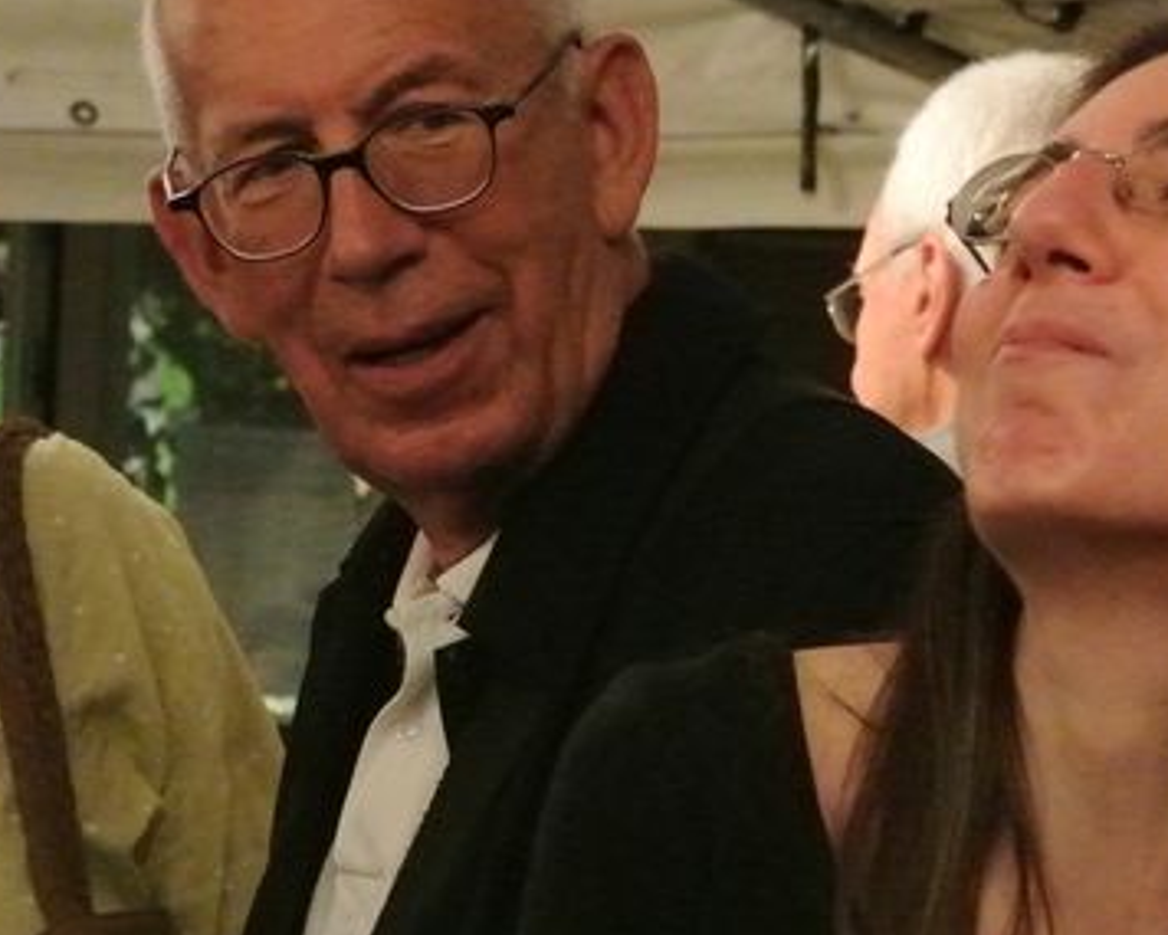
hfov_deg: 11.3
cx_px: 633
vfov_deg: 9.0
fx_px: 5913
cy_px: 586
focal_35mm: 171
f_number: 5
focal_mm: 30
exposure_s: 1/200
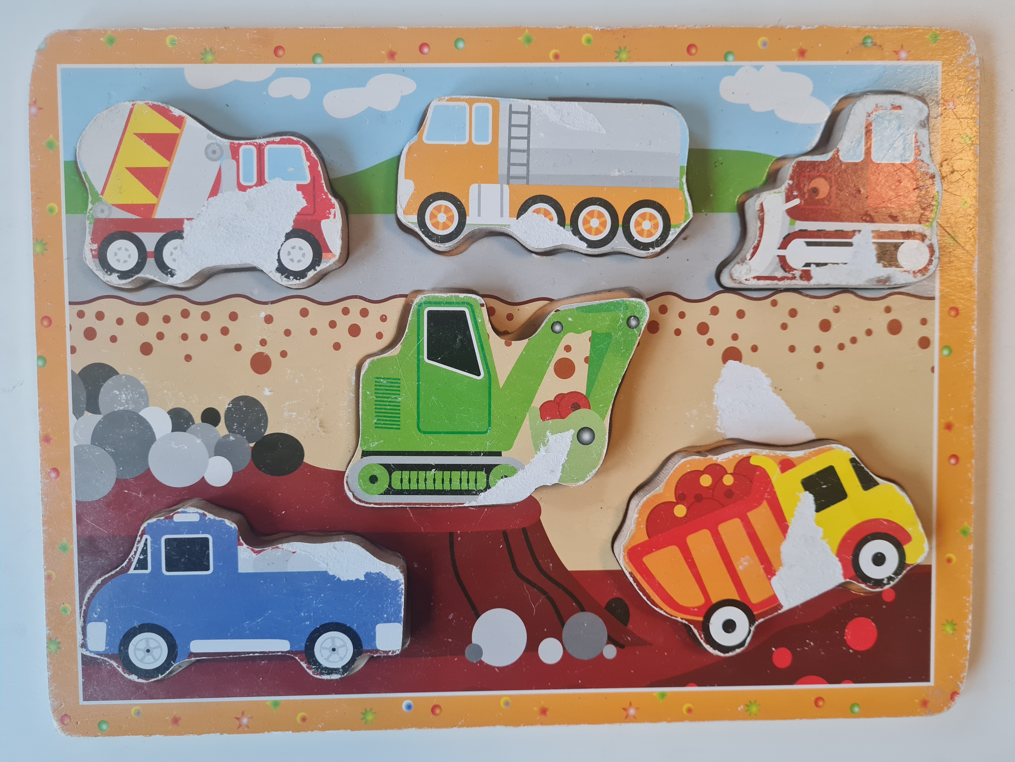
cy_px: 381
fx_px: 762
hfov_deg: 67.3
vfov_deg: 53.1
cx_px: 508
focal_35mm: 26
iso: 400
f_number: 1.8
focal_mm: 5.4
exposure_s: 1/50
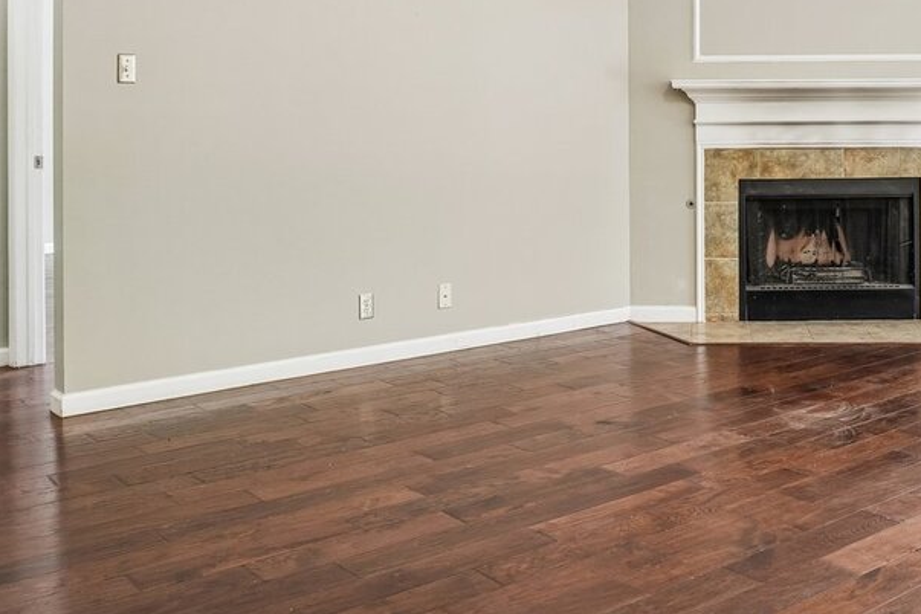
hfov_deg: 44.5
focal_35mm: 43
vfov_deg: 30.4
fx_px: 1100
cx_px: 646
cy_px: 122
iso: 400
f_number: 8
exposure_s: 1/10
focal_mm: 16
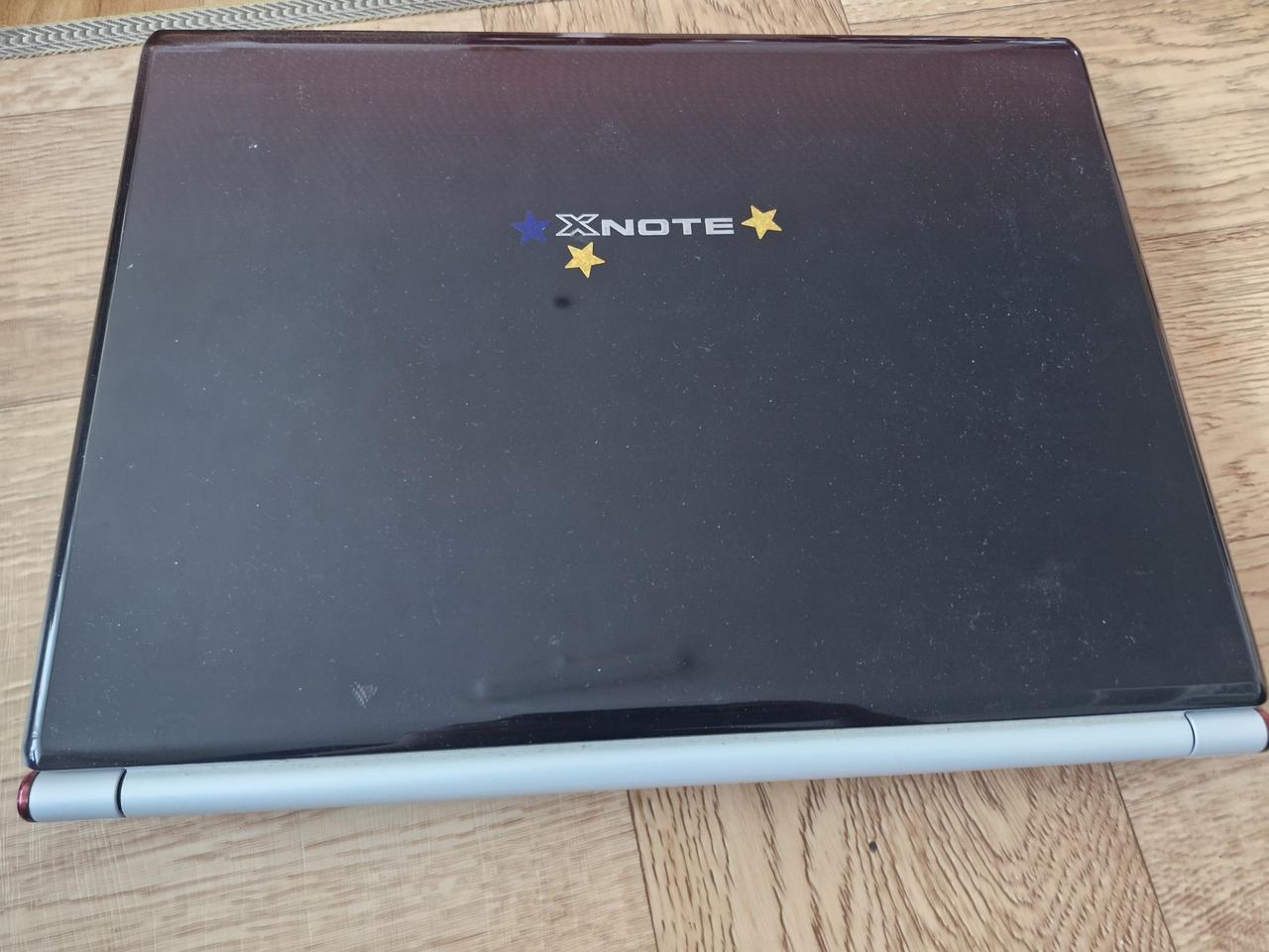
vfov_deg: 58.9
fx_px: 843
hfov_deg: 73.9
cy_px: 476
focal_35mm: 23
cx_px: 634
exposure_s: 1/60
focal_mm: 5.54
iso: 640
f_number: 1.8
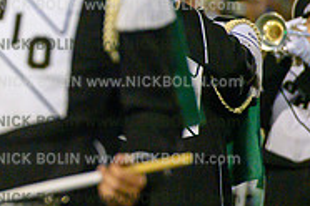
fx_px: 5373
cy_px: 6
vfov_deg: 2.2
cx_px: -150
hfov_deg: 3.3
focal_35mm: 624
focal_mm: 200
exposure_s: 1/1600
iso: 10000
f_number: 4
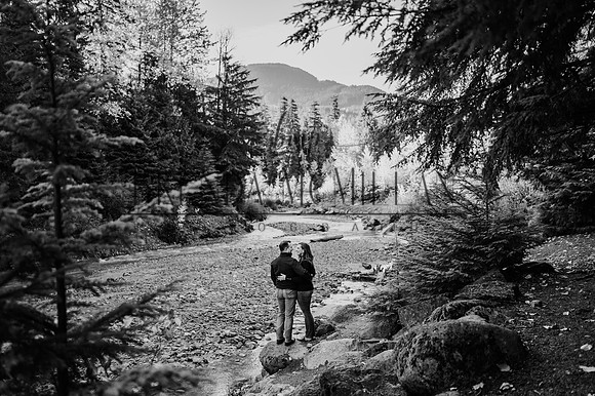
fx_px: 578
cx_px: 298
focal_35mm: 35
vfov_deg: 37.8
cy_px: 198
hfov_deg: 54.5
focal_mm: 35
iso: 400
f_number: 1.8
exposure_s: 1/1600
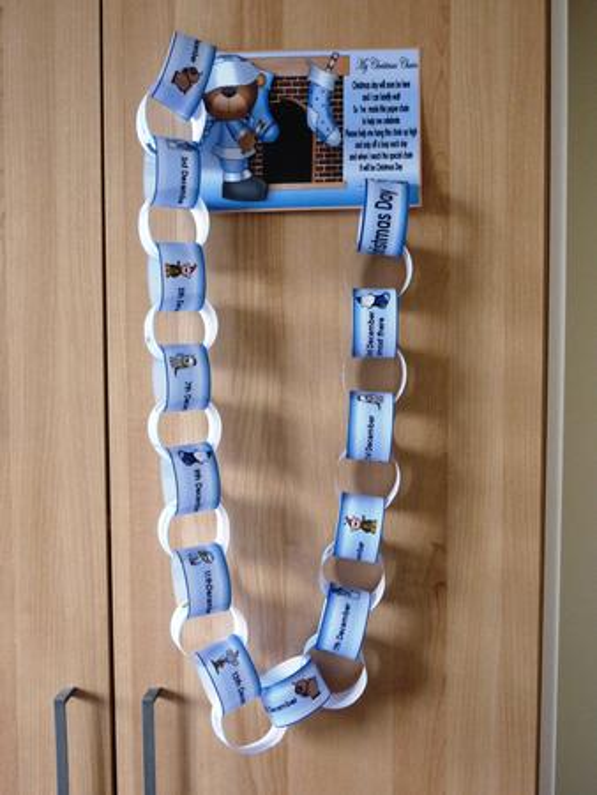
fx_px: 689
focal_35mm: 30
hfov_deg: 46.8
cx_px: 298
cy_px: 398
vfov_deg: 59.9
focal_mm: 5
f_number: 3.4
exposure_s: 1/15
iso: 400
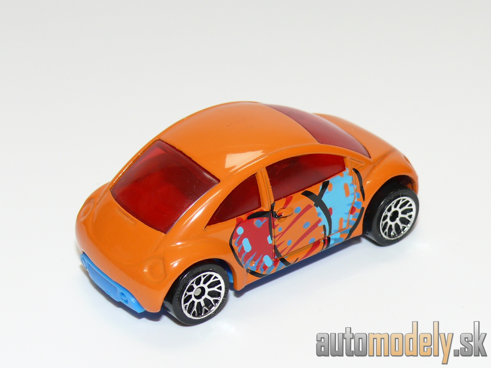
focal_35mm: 93
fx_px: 1319
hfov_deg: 21.1
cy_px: 184
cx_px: 246
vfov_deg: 15.9
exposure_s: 1/30
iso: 100
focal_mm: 12.7
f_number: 4
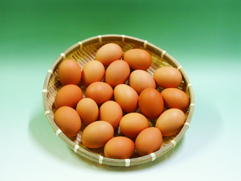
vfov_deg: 17.6
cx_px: 118
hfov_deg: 23.3
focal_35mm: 84
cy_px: 92
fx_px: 585
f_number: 3.5
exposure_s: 1/10
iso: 200
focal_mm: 21.02
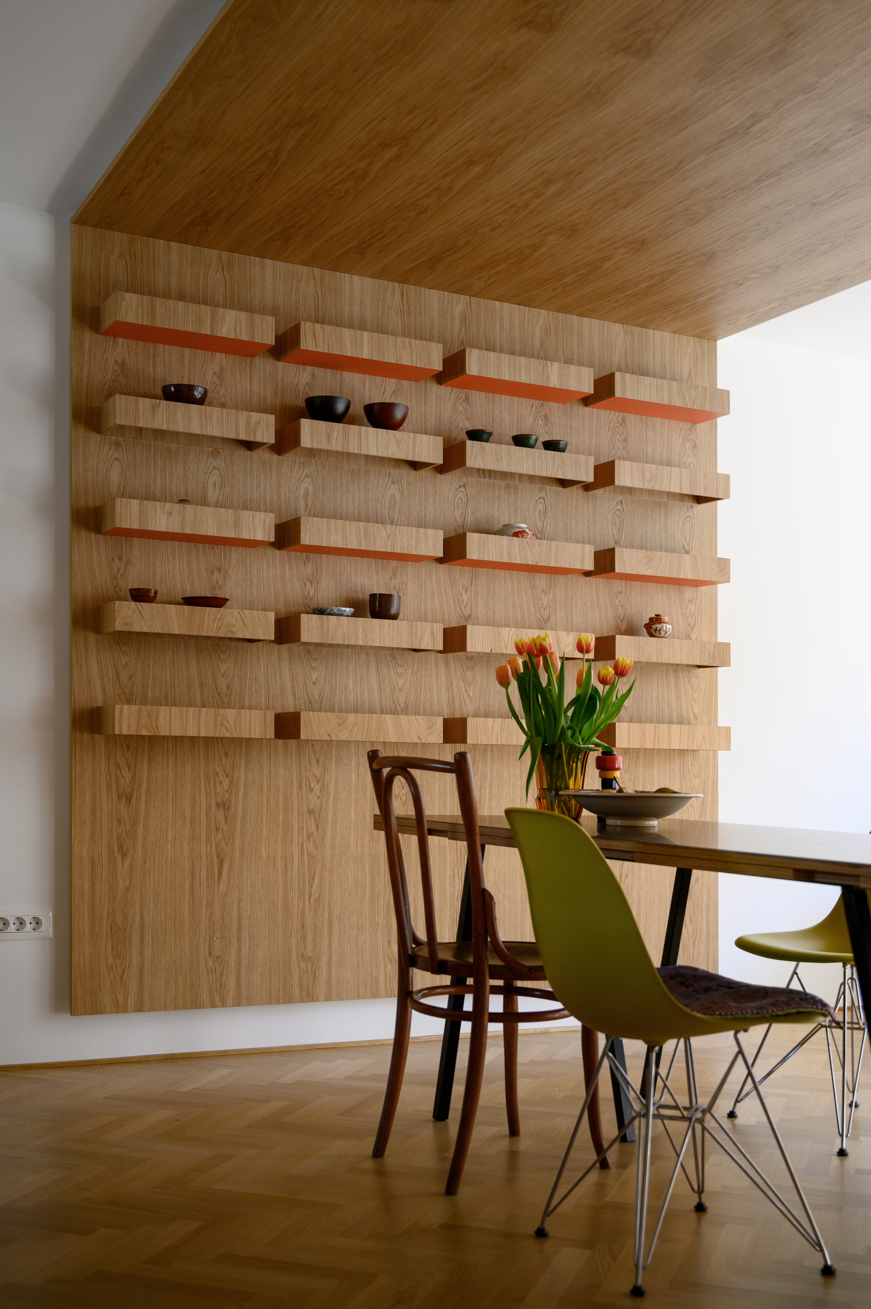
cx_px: 436
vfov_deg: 49.6
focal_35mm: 39
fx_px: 1417
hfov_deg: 34.2
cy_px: 654
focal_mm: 39
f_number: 4
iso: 400
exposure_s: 1/100
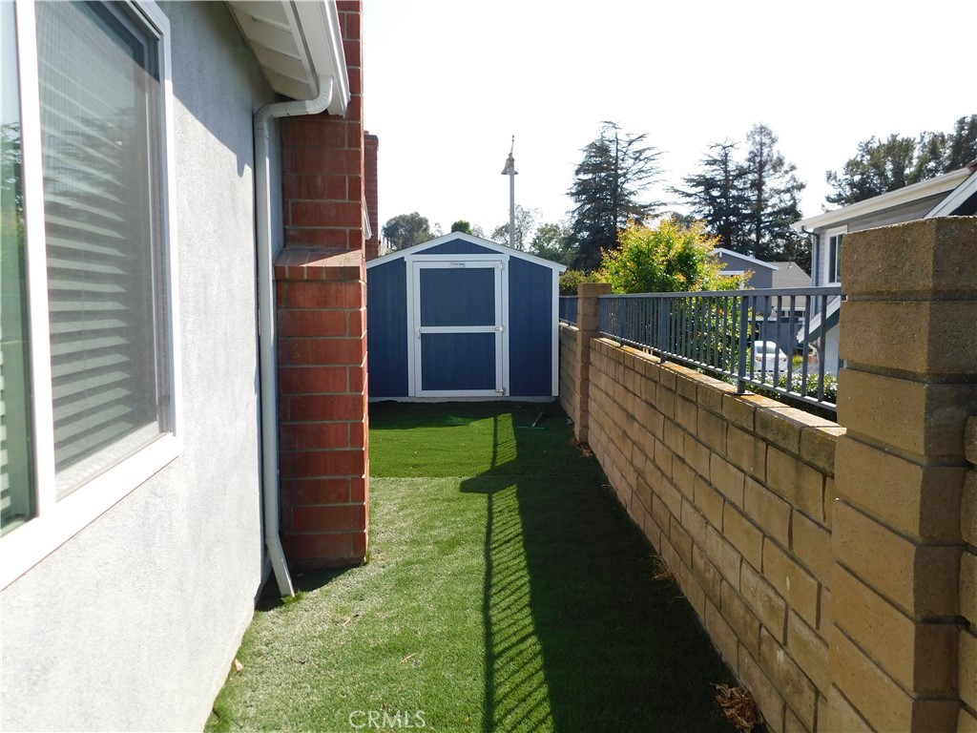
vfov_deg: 49.7
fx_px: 790
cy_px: 366
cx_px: 488
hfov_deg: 63.4
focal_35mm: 28
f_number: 3.2
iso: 125
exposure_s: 1/800
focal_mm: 4.9
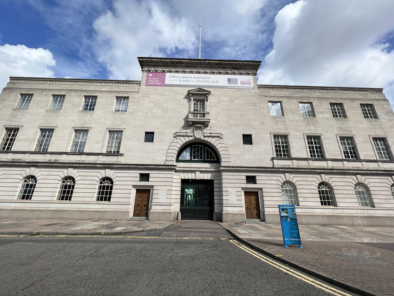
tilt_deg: +17.7
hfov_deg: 106.2
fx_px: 148
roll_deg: -1.1
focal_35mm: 13
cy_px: 148
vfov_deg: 89.9
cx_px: 197
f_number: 1.8
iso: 32
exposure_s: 1/1754
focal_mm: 1.57
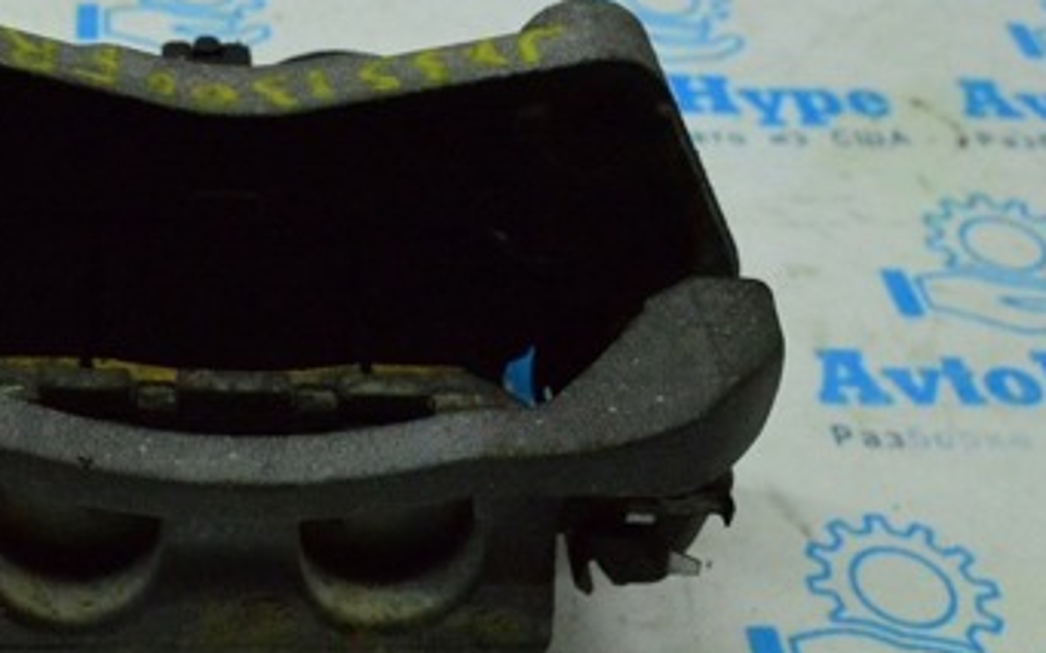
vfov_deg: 19.7
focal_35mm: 66
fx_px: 1880
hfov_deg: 29.9
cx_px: 126
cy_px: 351
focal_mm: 23
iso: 6400
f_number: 6.3
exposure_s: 1/800
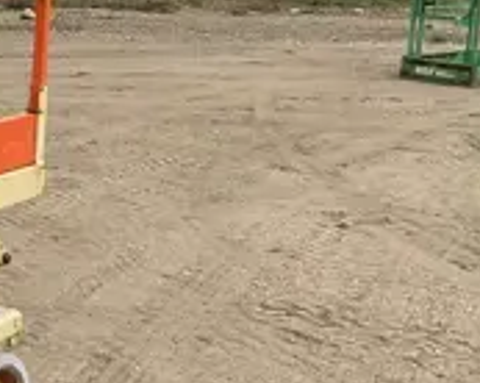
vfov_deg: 14.6
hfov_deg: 16.5
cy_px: 197
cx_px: -264
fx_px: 1490
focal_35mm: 105
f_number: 1.8
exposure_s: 1/2141
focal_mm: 3
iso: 25
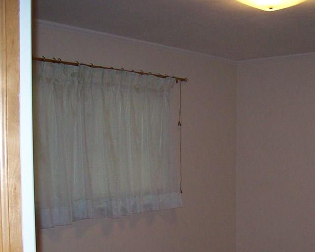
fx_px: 541
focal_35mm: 58
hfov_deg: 32.0
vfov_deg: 25.9
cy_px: 191
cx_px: 228
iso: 200
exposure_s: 1/64
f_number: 2.7
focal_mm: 6
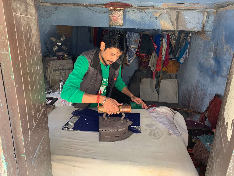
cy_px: 88
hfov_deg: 67.3
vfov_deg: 53.1
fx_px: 176
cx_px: 117
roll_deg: -2.7
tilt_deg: -18.4
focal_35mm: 26
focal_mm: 4.25
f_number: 1.8
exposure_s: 1/60
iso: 125
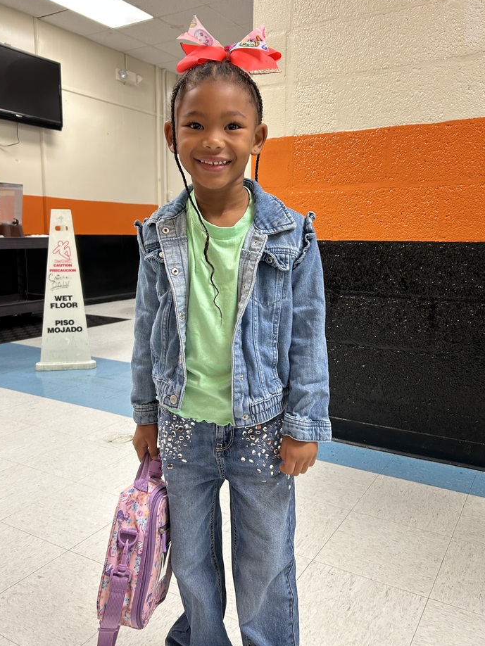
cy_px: 305
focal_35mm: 29
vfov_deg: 61.6
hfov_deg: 48.2
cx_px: 243
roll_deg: -0.7
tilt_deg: -8.5
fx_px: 542
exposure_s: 1/60
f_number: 1.5
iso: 125
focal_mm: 5.7
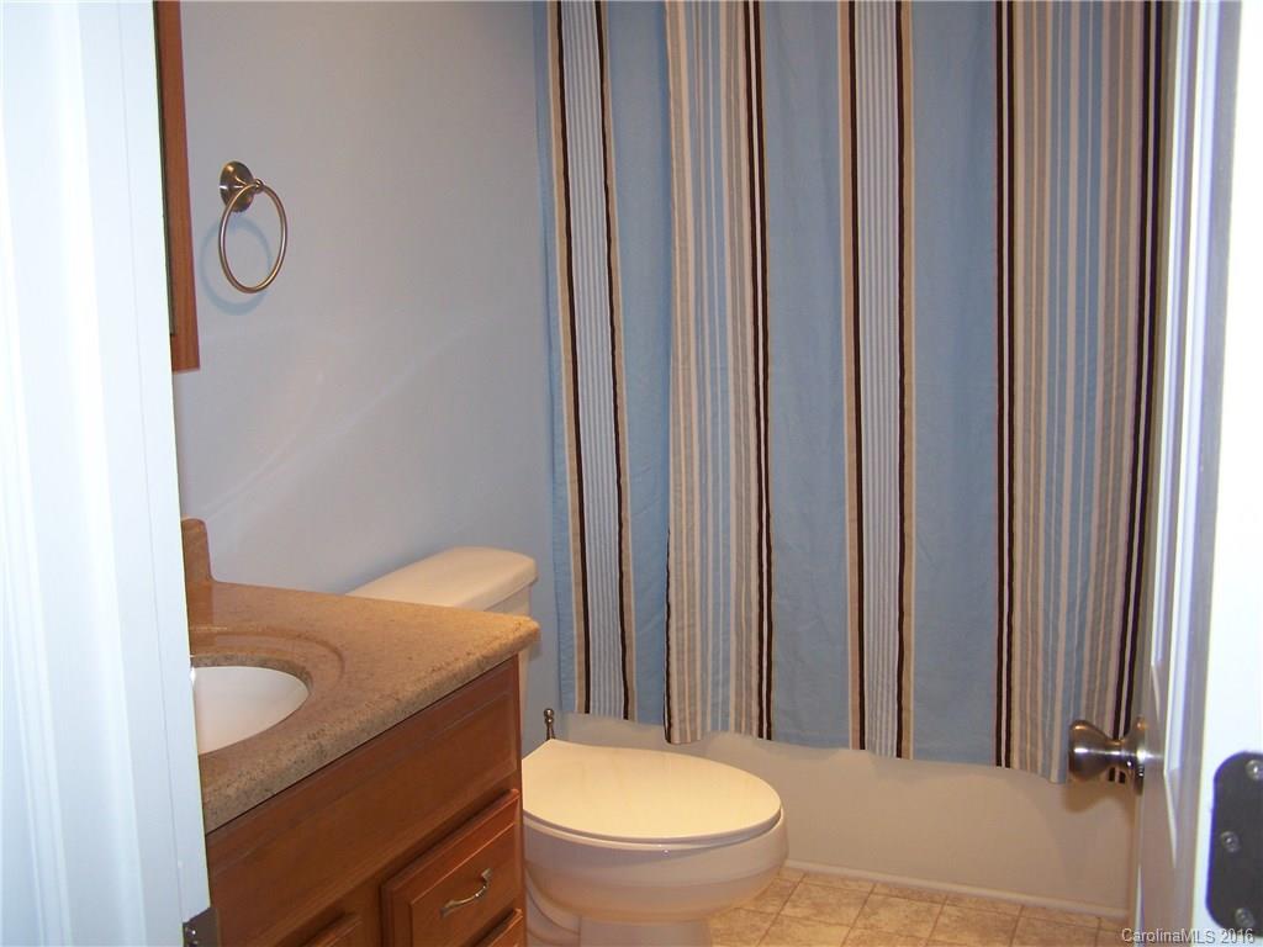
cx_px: 632
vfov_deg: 37.7
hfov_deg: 49.0
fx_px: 1386
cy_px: 474
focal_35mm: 38
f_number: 2.8
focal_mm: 6.3
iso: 80
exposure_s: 1/60
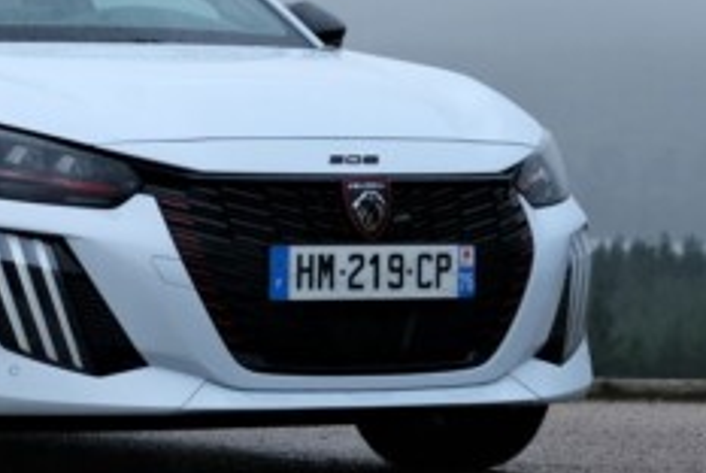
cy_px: 114
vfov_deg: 5.5
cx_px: -42
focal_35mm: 249
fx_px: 4889
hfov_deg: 8.2
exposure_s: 1/200
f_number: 5.6
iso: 160
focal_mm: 55
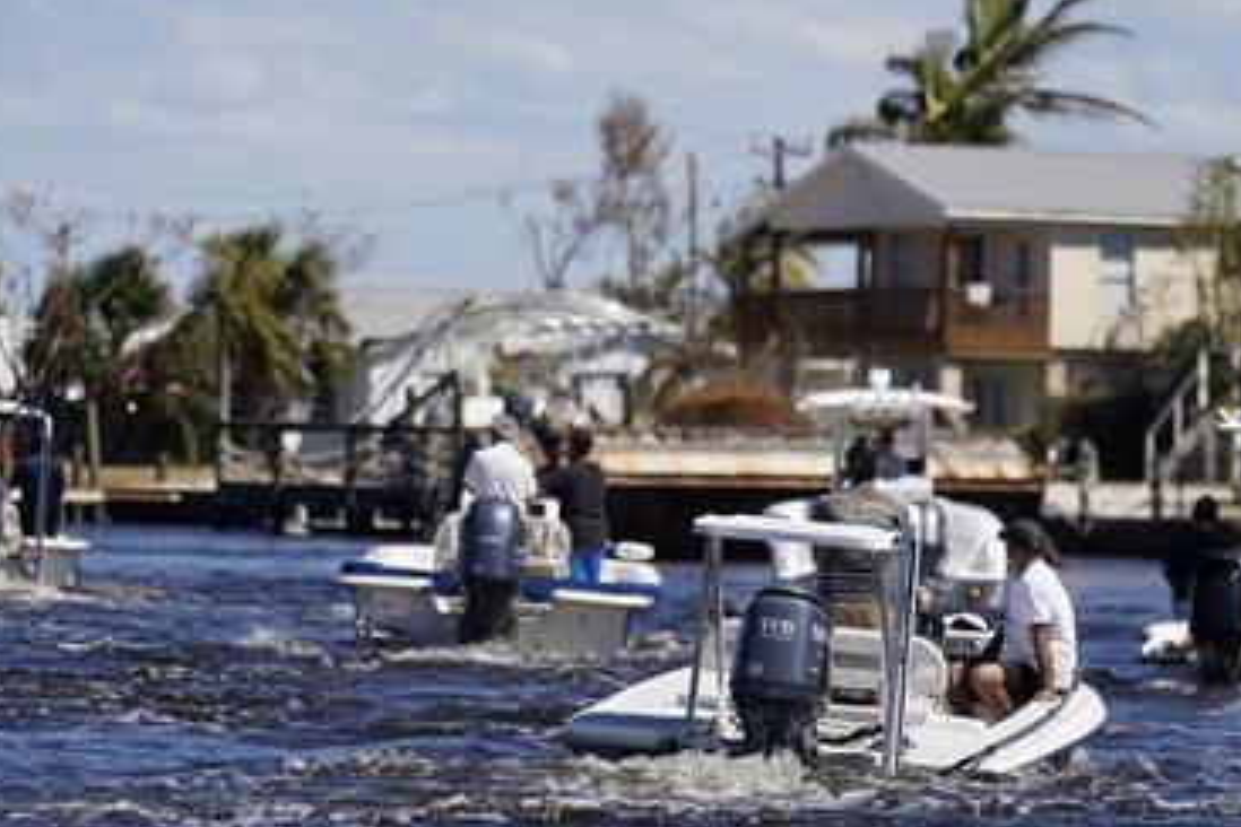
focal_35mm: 355
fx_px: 12237
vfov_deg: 3.9
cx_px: 644
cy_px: 561
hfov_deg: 5.8
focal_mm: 200
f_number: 3.2
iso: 100
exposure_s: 1/2500
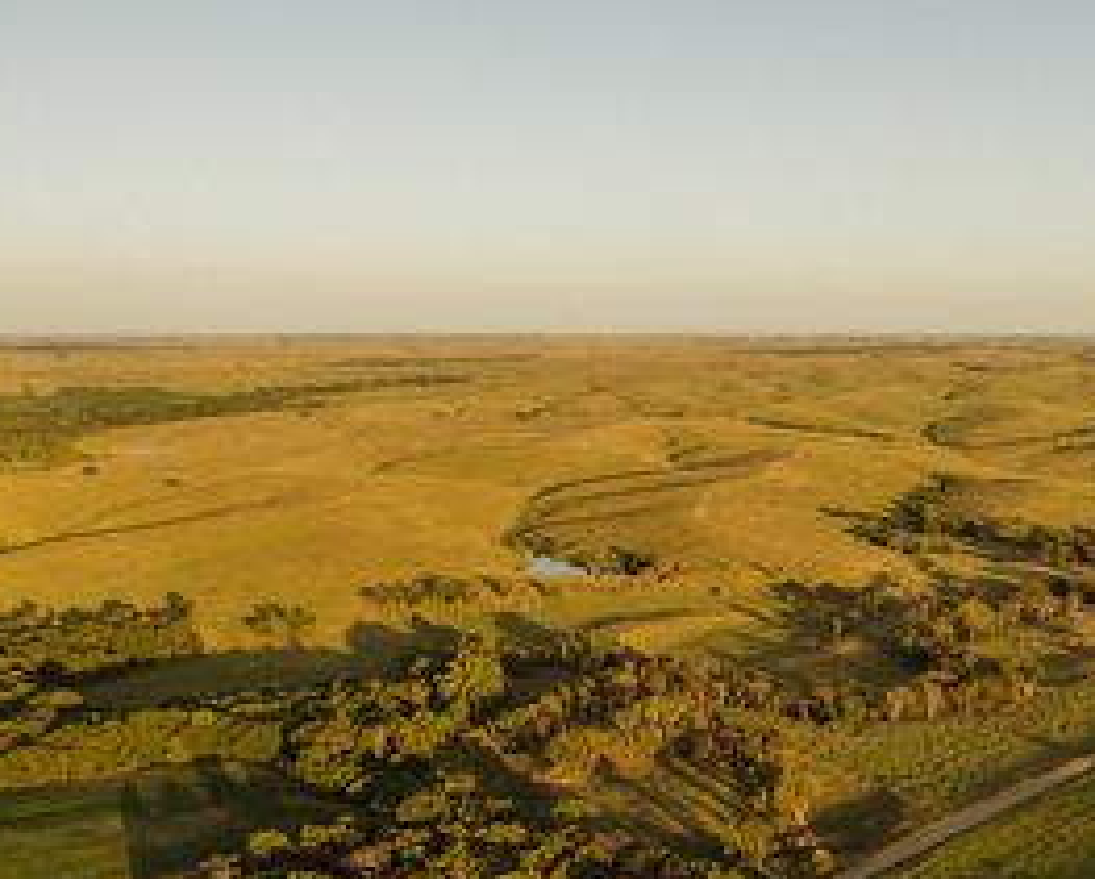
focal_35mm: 43
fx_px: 1395
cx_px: 714
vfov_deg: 34.7
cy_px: 556
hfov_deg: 42.4
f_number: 4
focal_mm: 10.26
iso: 100
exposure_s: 1/320
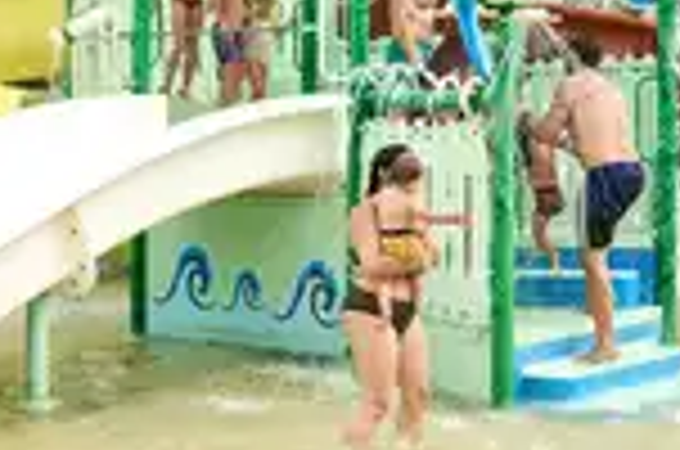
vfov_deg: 14.5
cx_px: 297
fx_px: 1753
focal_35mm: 93
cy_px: 86
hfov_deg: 21.9
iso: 100
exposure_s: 1/3200
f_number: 1.4
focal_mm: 35
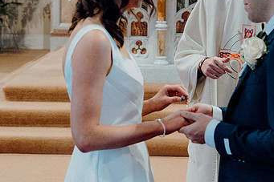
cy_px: 55
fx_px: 867
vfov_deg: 12.0
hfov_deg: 17.9
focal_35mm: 114
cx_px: 182
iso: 3200
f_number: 3.5
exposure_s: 1/160
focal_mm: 45
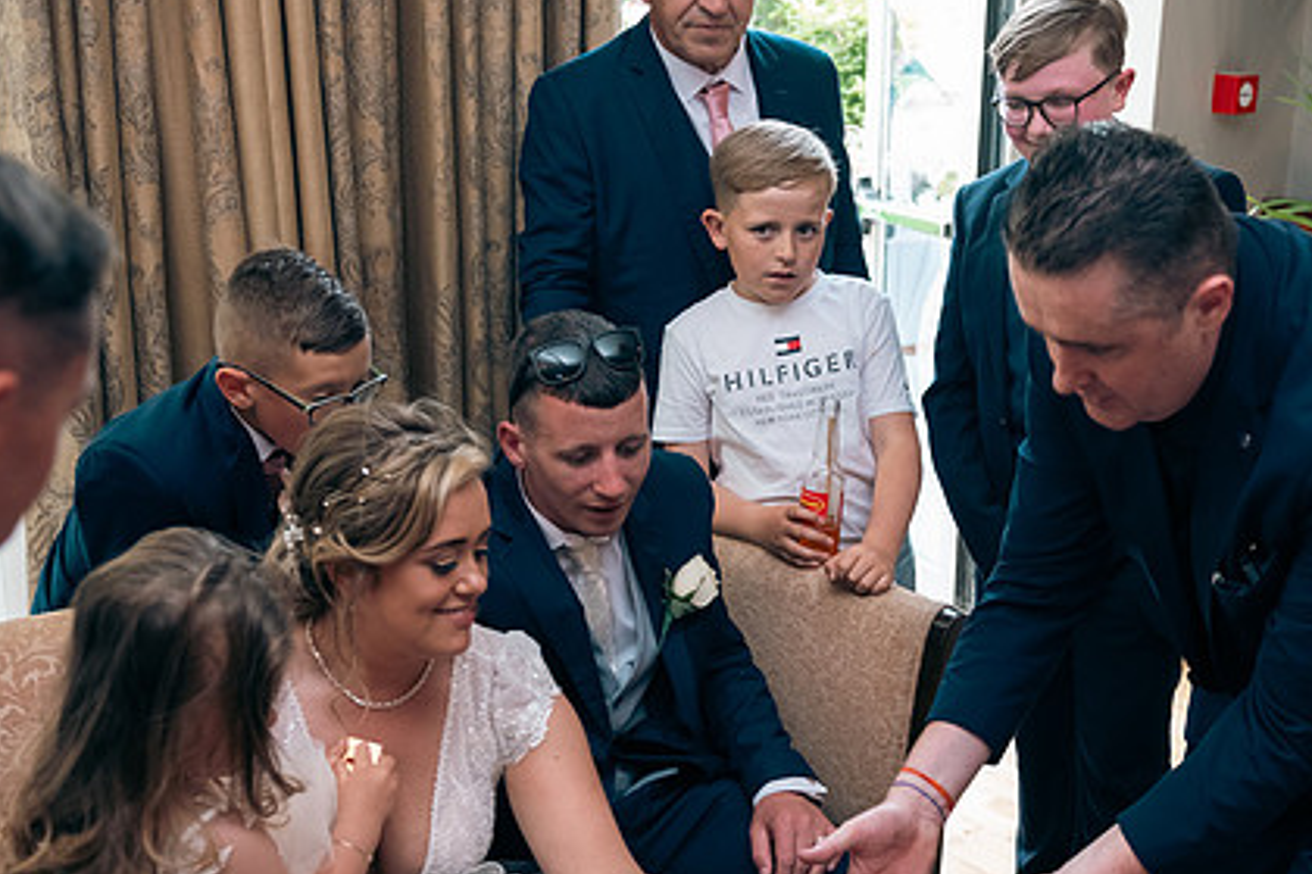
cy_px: 510
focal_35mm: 47
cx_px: 793
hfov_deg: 41.7
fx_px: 1713
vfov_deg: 28.6
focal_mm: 34
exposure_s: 1/160
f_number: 3.5
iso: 800
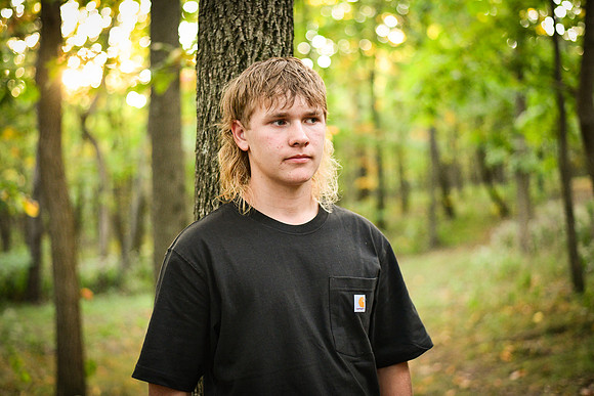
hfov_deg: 39.6
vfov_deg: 27.0
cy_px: 198
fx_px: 825
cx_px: 297
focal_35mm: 50
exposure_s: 1/400
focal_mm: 50
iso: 4000
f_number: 2.2
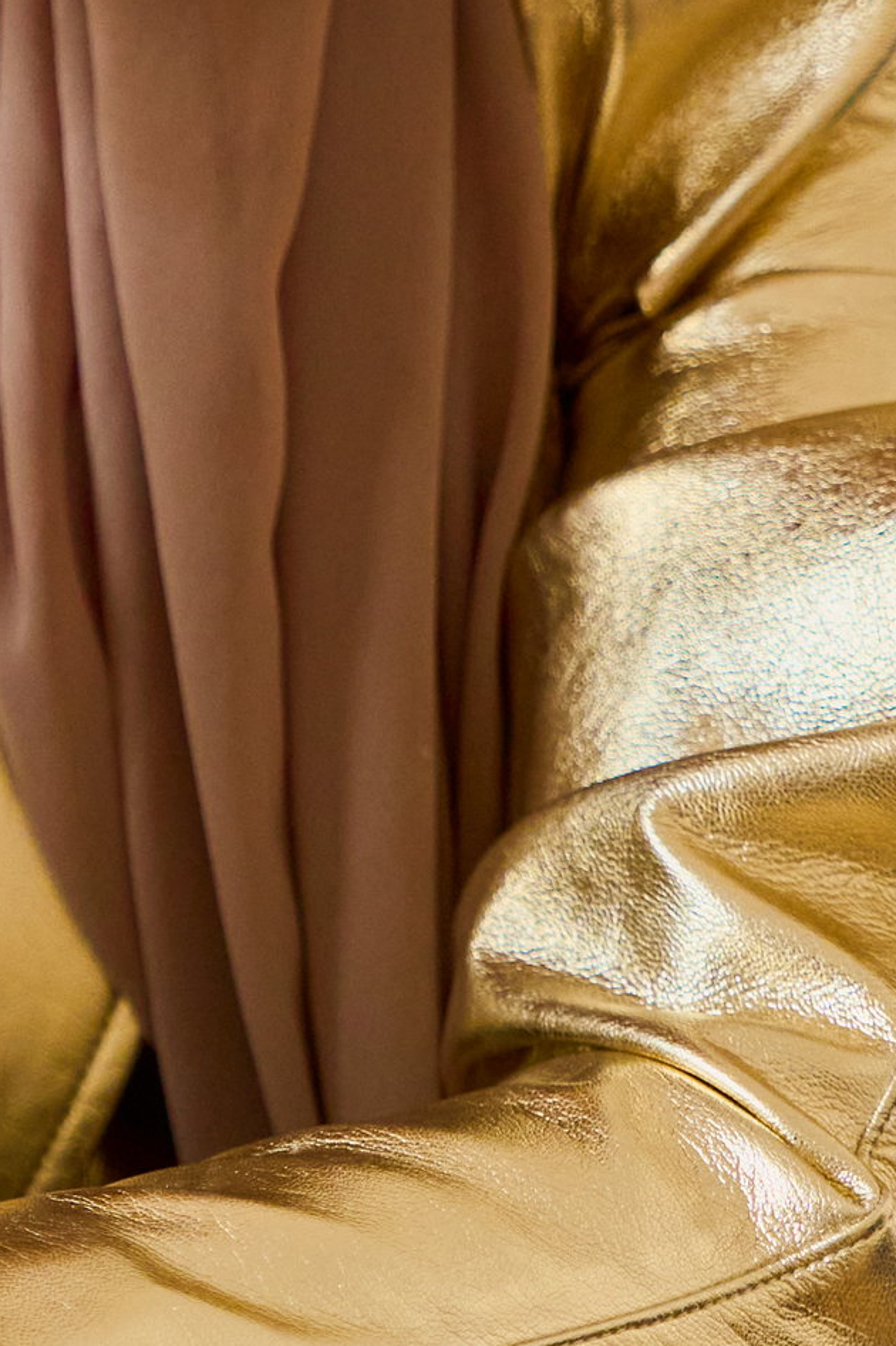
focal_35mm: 234
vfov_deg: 8.8
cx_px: -297
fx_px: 8742
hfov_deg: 5.8
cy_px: 20
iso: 800
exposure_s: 1/125
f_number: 2.8
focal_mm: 59
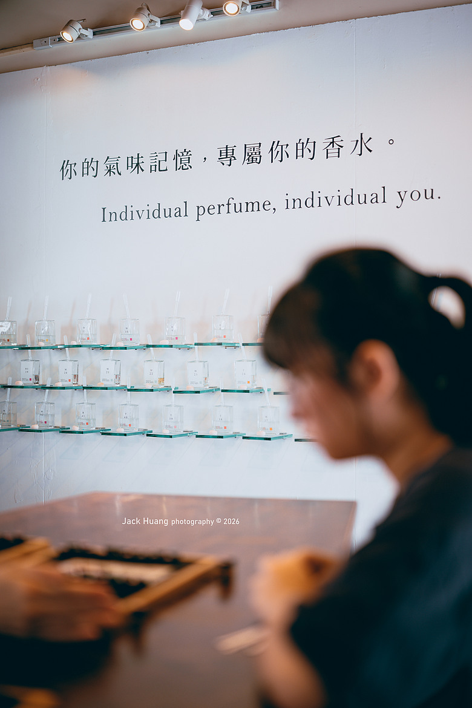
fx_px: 983
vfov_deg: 39.6
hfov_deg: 27.0
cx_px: 236
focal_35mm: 50
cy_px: 354
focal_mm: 50
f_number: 1.4
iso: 125
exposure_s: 1/80
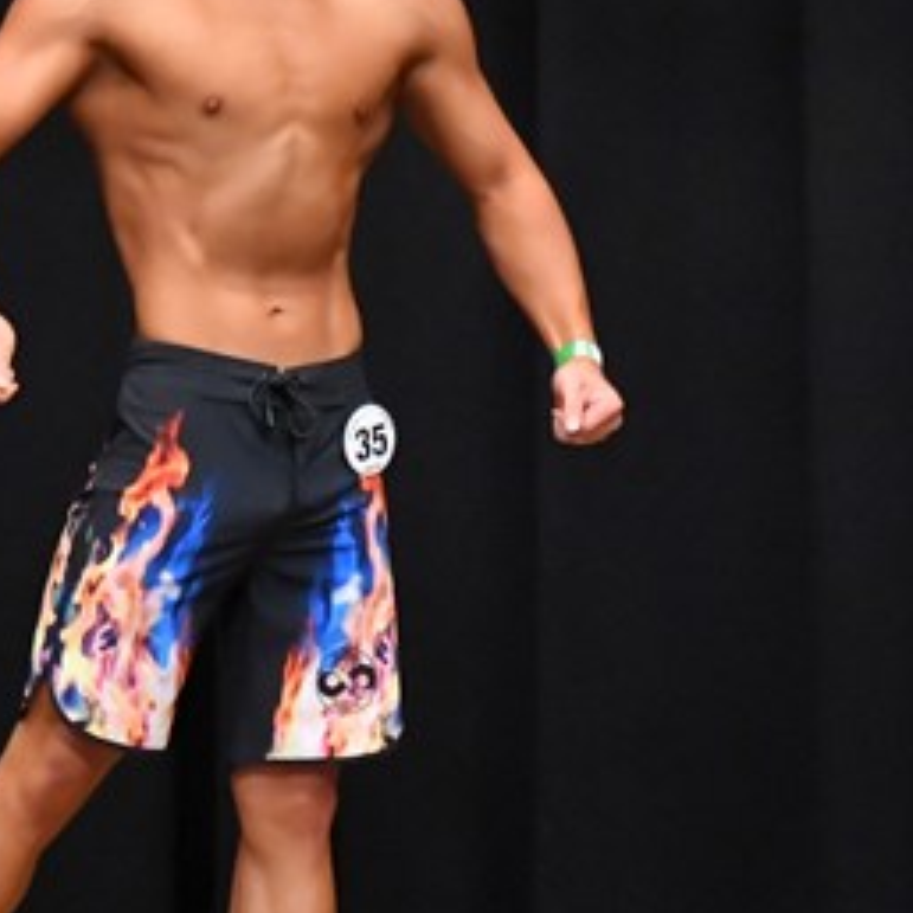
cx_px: 272
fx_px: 19486
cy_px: 441
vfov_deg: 2.7
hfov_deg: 2.7
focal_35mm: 653
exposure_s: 1/400
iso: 8000
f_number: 5.6
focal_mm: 170
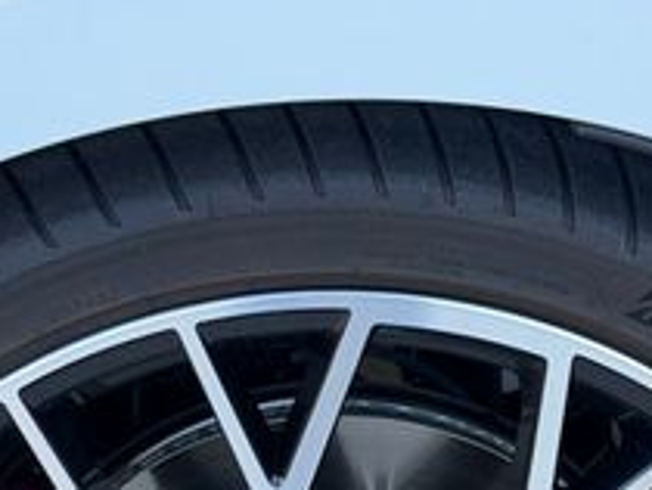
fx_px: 2753
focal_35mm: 146
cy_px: 713
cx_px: 320
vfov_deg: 9.9
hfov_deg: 13.5
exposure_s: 1/570
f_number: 1.78
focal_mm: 6.76
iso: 80
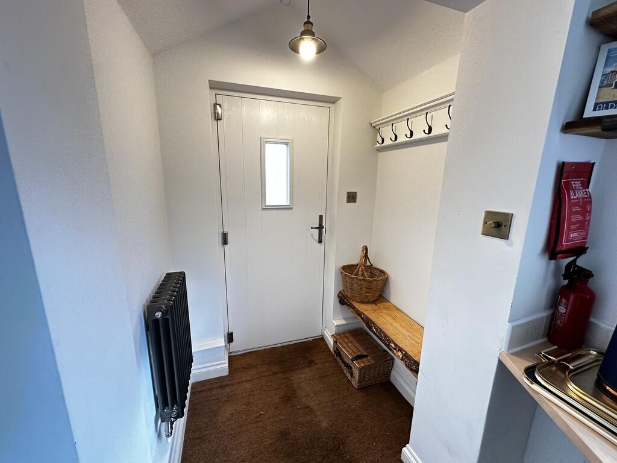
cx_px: 308
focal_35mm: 14
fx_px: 250
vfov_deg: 85.7
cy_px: 232
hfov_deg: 102.1
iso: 250
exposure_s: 1/50
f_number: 2.2
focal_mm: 2.22
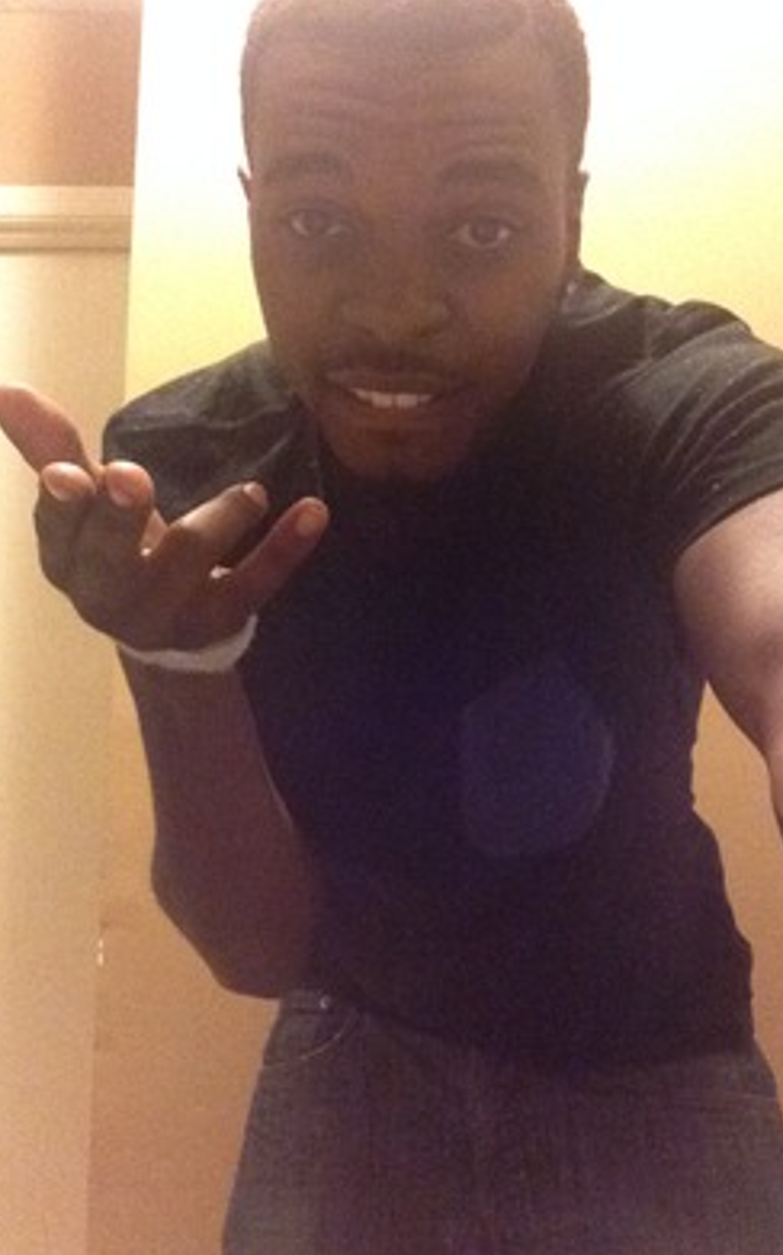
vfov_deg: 51.6
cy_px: 623
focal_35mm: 38
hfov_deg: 33.5
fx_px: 1299
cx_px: 436
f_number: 2.4
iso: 1000
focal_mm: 2.18
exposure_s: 1/15
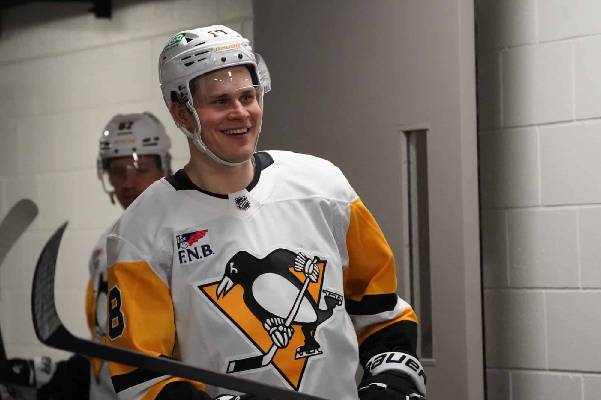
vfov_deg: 6.2
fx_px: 3689
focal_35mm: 221
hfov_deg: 9.3
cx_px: 270
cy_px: 207
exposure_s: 1/640
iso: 12800
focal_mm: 173
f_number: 5.6
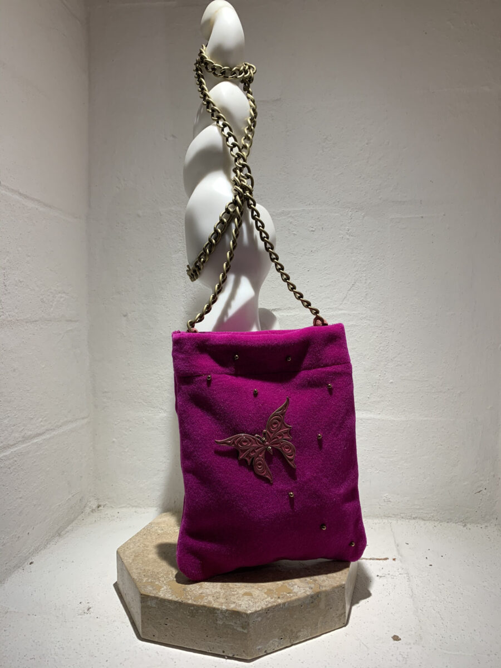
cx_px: 250
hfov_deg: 53.1
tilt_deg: -2.4
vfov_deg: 67.3
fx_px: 502
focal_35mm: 26
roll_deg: +1.5
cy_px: 334
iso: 80
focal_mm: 4.25
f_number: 1.8
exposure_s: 1/100
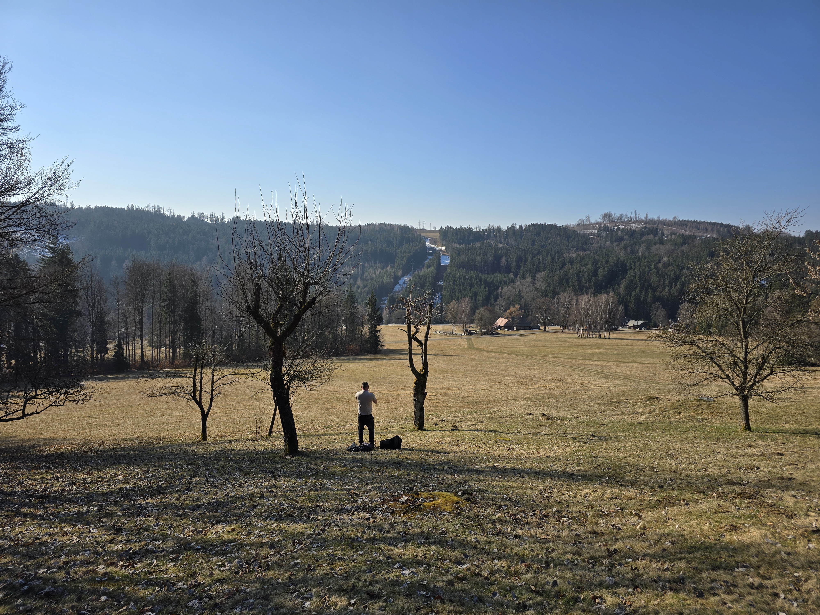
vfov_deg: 58.9
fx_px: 545
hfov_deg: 73.9
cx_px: 410
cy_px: 308
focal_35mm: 23
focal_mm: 6.3
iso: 12
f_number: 1.7
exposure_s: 1/957
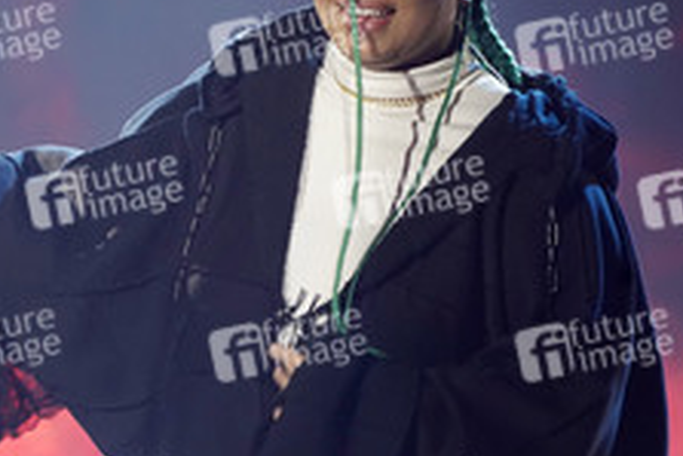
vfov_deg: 1.2
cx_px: 23
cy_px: 116
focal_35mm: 1187
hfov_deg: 1.7
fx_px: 22534
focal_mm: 588
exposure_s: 1/100
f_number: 6.3
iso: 4000
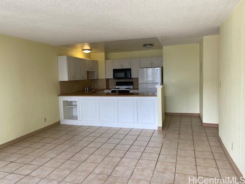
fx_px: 184
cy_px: 92
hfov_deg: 67.3
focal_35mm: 26
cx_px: 122
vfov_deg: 53.1
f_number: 1.8
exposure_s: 1/120
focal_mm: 4.25
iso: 50
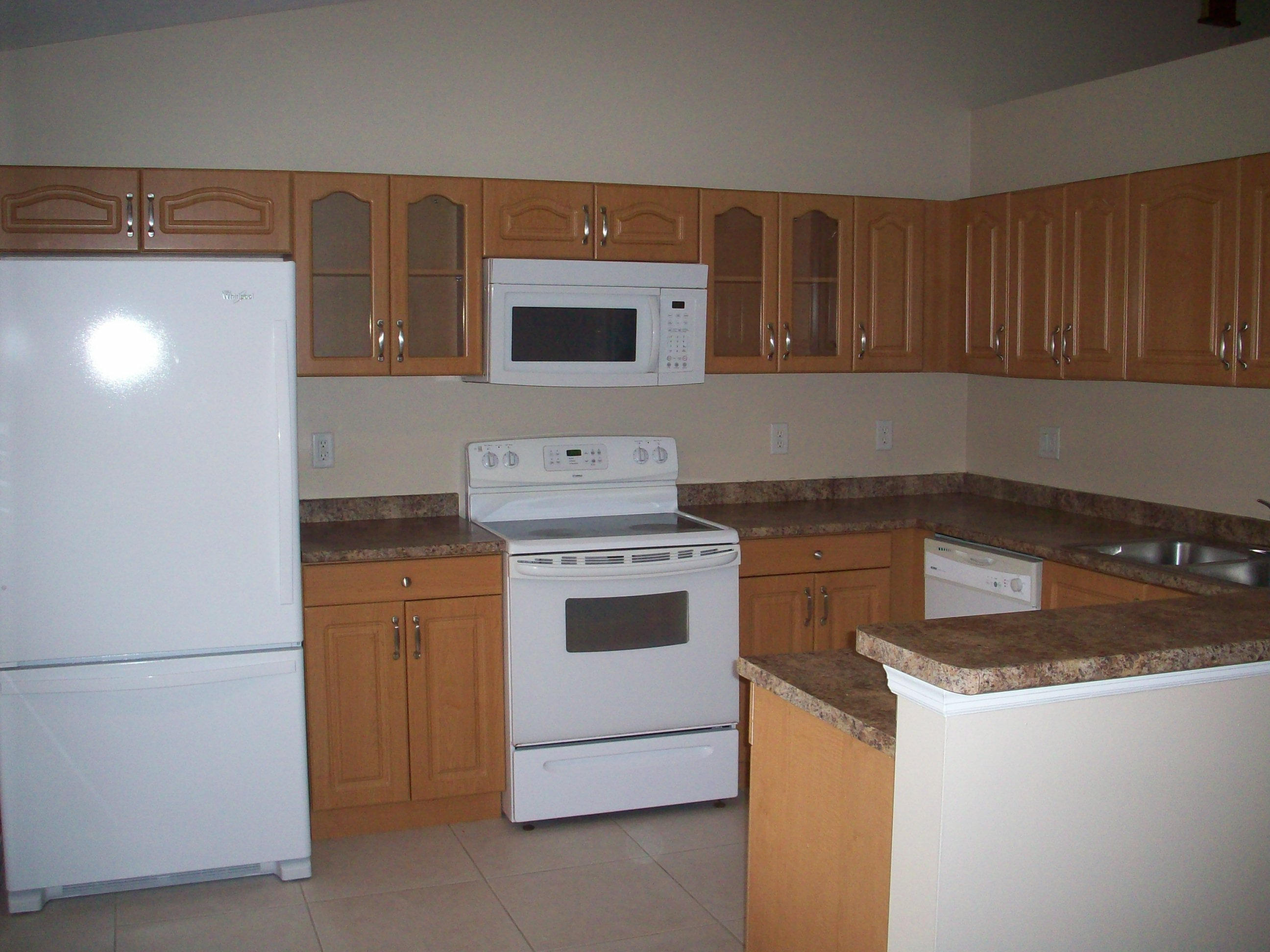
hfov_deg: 50.1
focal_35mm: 37
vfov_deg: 38.7
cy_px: 476
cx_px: 635
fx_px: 1357
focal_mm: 6.2
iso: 160
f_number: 2.8
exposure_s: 1/64
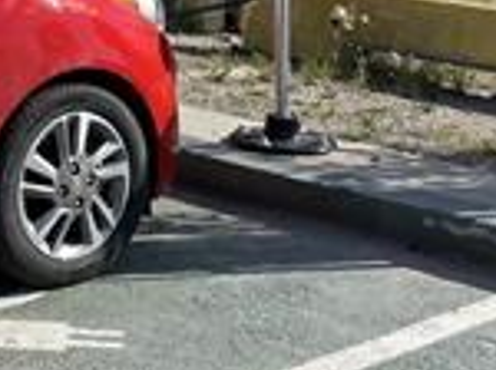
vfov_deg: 12.5
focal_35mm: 113
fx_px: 1617
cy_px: -175
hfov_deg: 16.8
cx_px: -63
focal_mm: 4.25
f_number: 1.8
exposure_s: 1/2183
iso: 32
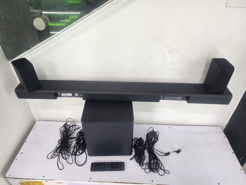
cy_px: 92
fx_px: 171
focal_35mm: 24
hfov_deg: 71.6
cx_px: 121
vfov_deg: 56.8
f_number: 1.8
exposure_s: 1/100
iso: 125
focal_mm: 6.4
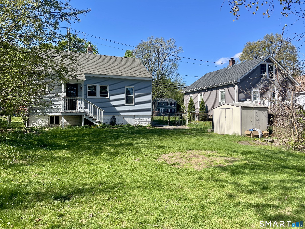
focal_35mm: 25
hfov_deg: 69.4
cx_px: 152
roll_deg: +1.3
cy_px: 114
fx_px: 220
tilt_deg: +1.3
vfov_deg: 54.9
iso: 32
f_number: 1.6
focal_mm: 5.1
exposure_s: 1/1715
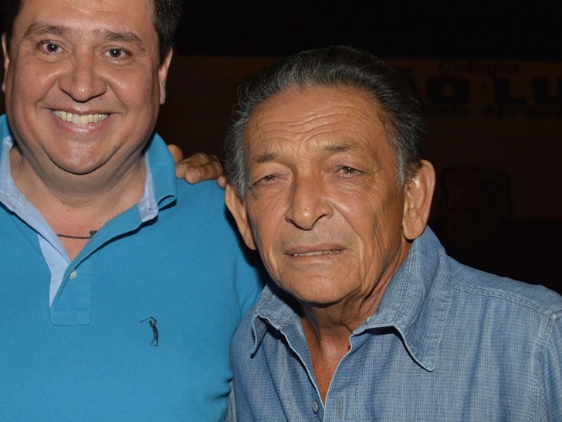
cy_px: 161
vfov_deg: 31.0
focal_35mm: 47
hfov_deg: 40.5
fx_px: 758
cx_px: 225
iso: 720
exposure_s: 1/60
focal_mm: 23
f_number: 3.8
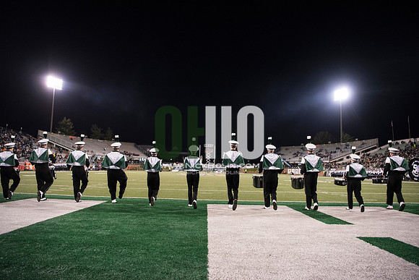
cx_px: 210
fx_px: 279
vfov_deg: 53.2
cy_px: 140
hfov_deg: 73.7
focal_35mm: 24
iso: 4000
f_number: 3.2
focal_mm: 24
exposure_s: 1/800
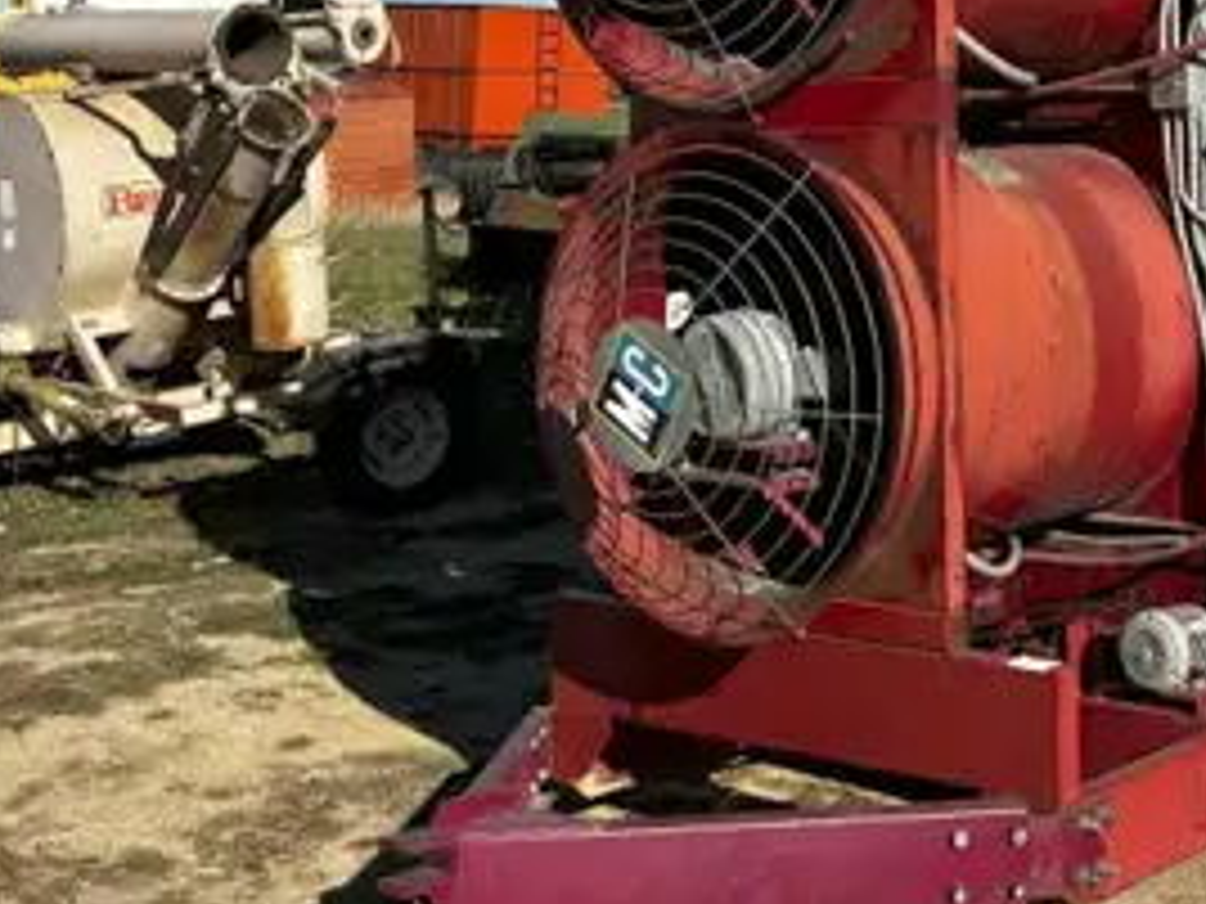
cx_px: 1098
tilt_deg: +2.7
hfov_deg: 29.8
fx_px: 2160
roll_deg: +1.0
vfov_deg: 22.8
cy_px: 13
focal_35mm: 62
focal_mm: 5.7
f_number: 1.5
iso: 50
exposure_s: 1/4831
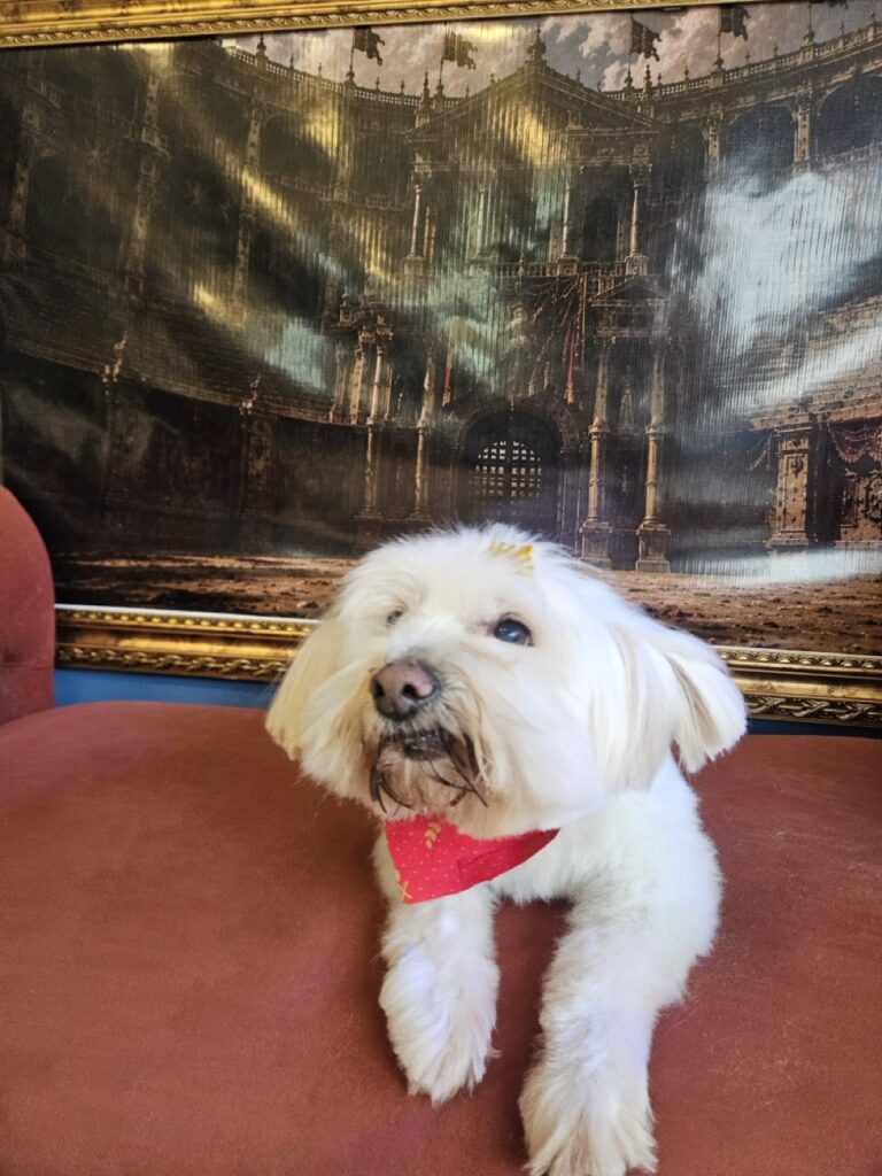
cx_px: 441
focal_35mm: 23
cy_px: 588
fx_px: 781
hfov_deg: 58.9
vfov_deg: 73.9
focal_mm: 5.4
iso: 800
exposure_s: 1/240
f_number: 1.8
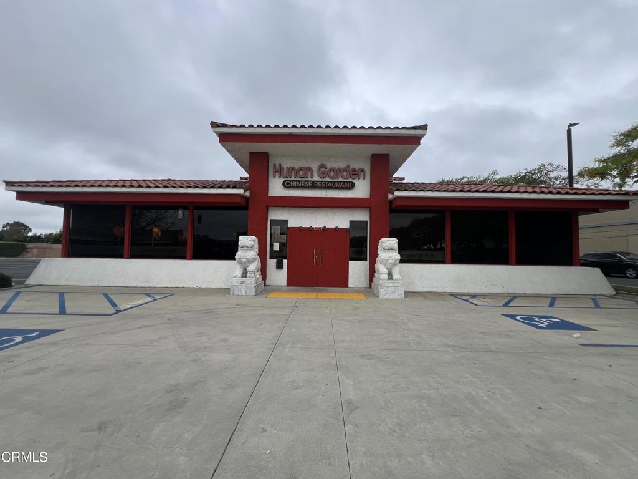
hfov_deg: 106.2
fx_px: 240
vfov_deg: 89.9
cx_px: 319
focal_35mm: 13
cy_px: 240
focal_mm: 1.57
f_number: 1.8
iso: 32
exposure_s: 1/803
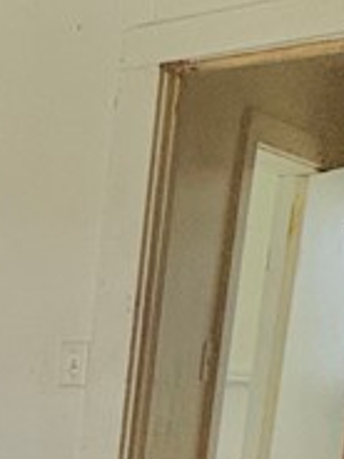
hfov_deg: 12.8
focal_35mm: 78
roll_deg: -2.1
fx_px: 1034
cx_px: -556
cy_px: 474
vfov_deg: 23.8
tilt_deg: -8.7
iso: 500
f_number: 2.2
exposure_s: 1/60
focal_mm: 2.22
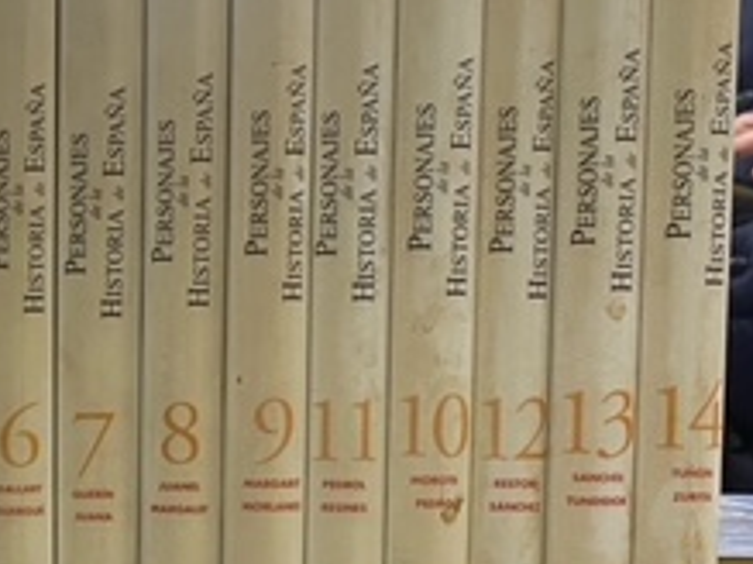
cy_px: 485
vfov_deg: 19.1
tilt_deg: -3.2
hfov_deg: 22.1
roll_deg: +2.9
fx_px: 1652
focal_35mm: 76
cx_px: -309
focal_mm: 4.25
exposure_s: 1/50
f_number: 1.8
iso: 125
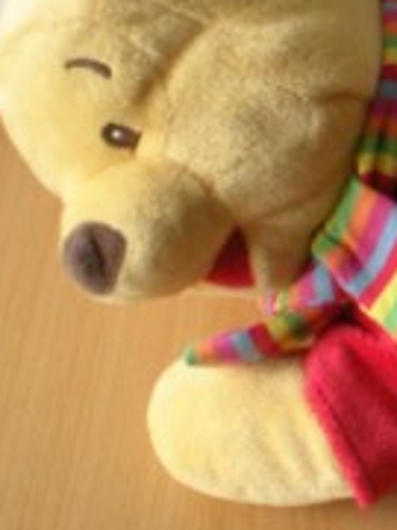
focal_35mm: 110
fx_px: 1682
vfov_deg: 17.8
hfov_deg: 13.0
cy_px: 138
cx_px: 532
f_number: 3.1
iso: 200
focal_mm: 6.3
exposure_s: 1/21.5
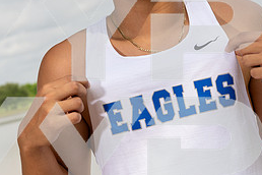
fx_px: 866
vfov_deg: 11.5
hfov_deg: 17.2
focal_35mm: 119
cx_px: 131
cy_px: 28
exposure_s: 1/250
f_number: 6.3
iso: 100
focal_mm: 53
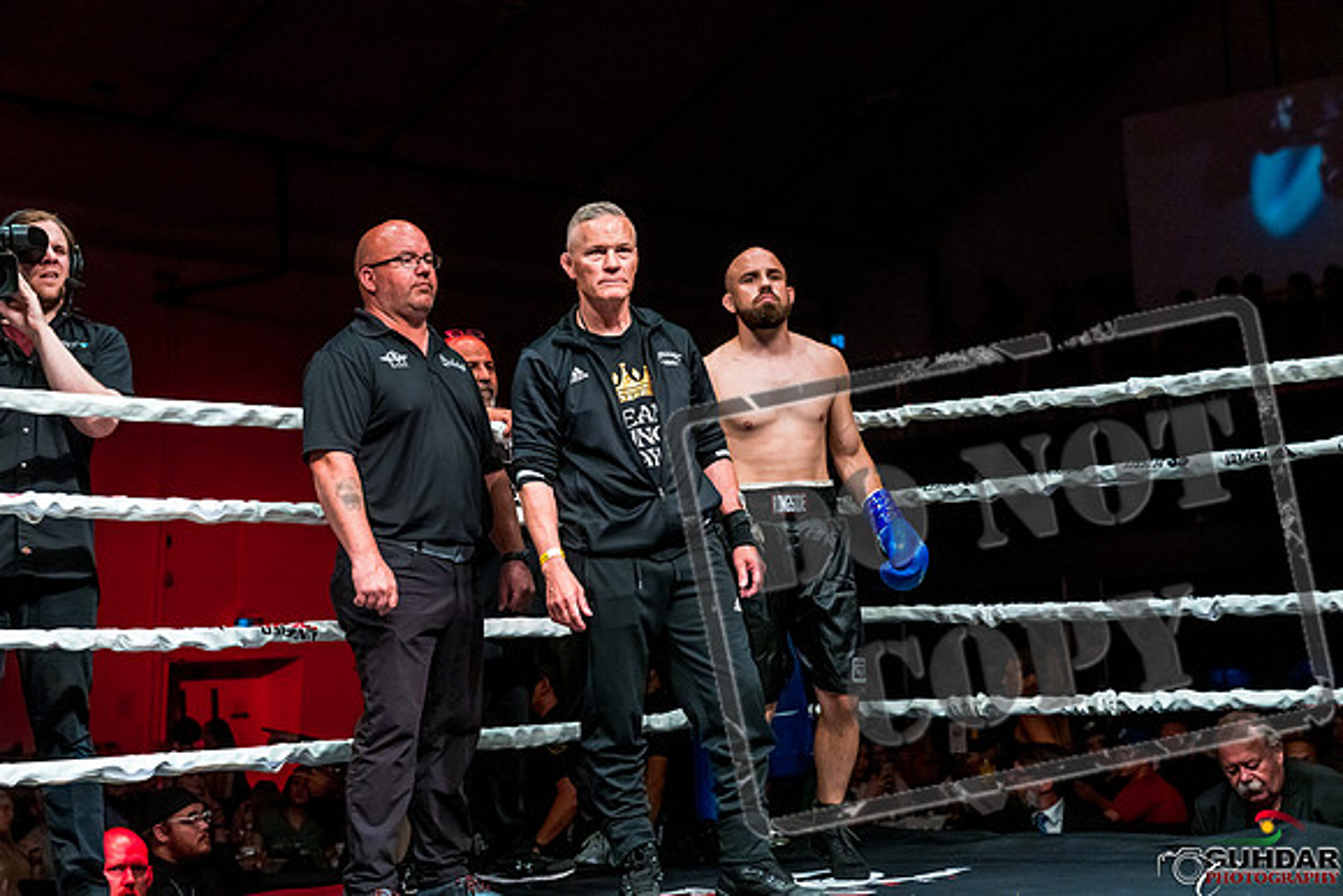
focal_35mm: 70
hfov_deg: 28.8
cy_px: 448
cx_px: 672
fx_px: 2612
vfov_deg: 19.5
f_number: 4
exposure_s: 1/1000
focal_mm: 70
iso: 4000
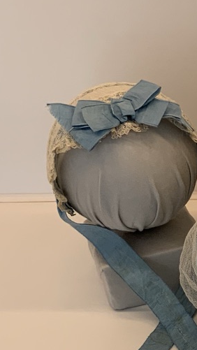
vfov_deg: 20.9
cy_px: 278
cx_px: 390
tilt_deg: -36.7
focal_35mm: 101
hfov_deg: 11.0
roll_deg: +0.9
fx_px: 937
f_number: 1.8
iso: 40
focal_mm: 3
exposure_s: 1/122
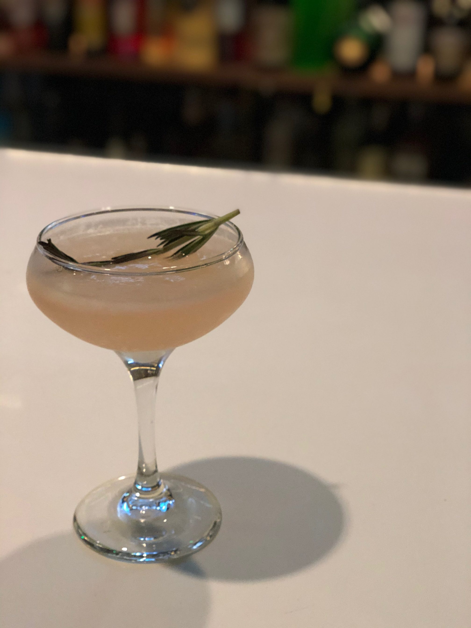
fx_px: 943
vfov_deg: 36.8
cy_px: 314
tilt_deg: -22.8
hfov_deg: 28.0
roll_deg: -0.2
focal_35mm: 52
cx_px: 236
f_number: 2.4
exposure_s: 1/8
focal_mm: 6
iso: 250
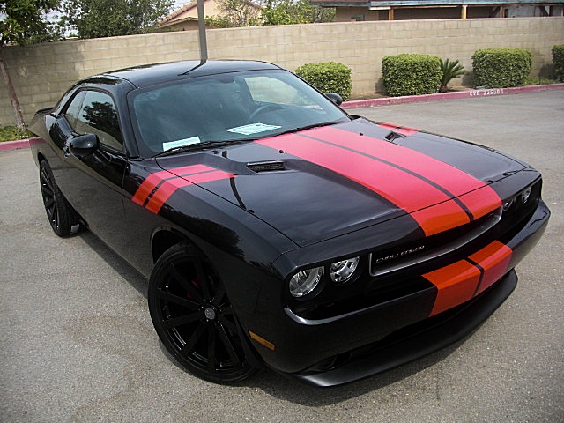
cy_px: 212
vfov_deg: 39.7
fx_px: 587
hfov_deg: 51.4
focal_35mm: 36
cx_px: 282
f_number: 2.8
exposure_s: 1/500
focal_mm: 6.3
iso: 50
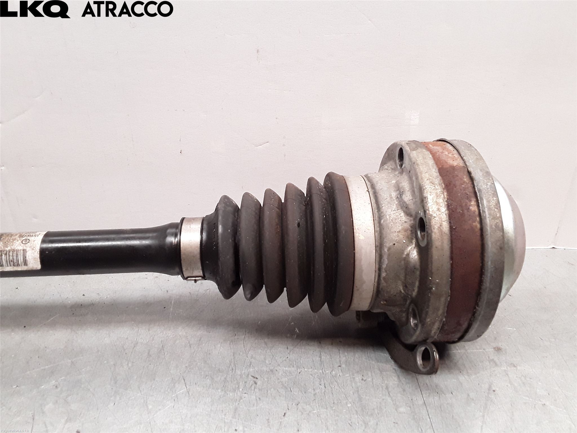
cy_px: 216
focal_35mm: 28
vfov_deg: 49.7
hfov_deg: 63.4
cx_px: 288
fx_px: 467
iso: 100
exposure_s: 1/100
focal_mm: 2.91
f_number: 1.9
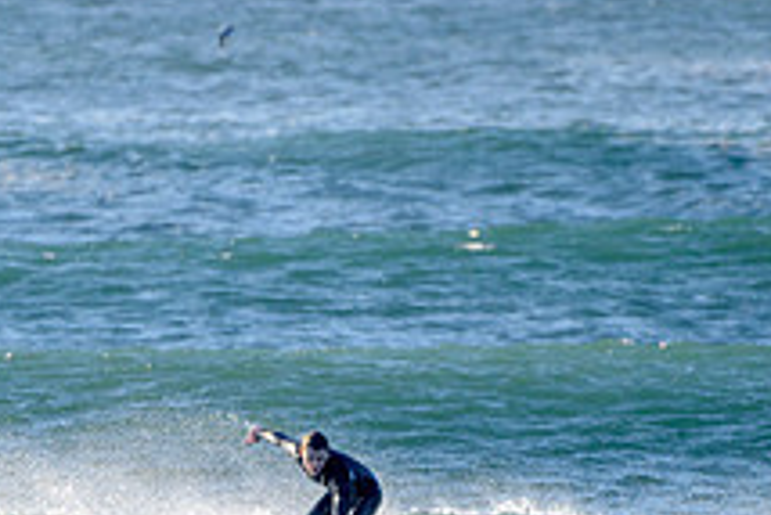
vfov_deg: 0.8
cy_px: 684
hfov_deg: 1.2
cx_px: 302
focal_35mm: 1656
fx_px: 35489
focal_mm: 500
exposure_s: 1/1250
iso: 250
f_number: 5.6
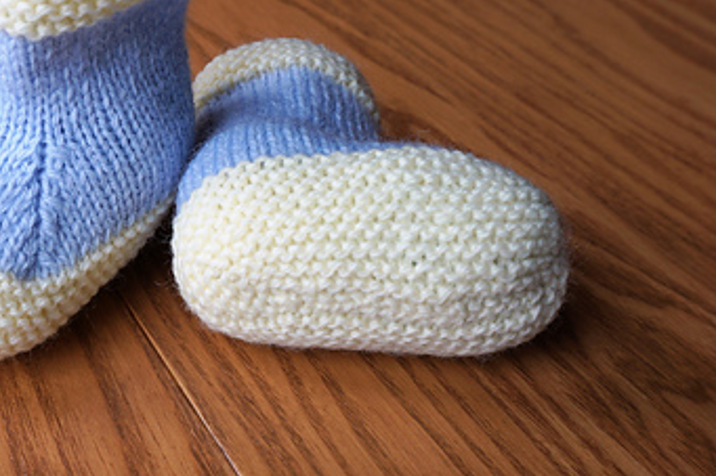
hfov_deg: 42.1
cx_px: 164
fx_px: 895
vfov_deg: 29.8
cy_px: 257
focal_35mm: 45
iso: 200
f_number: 6.3
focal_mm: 16
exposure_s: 1/100
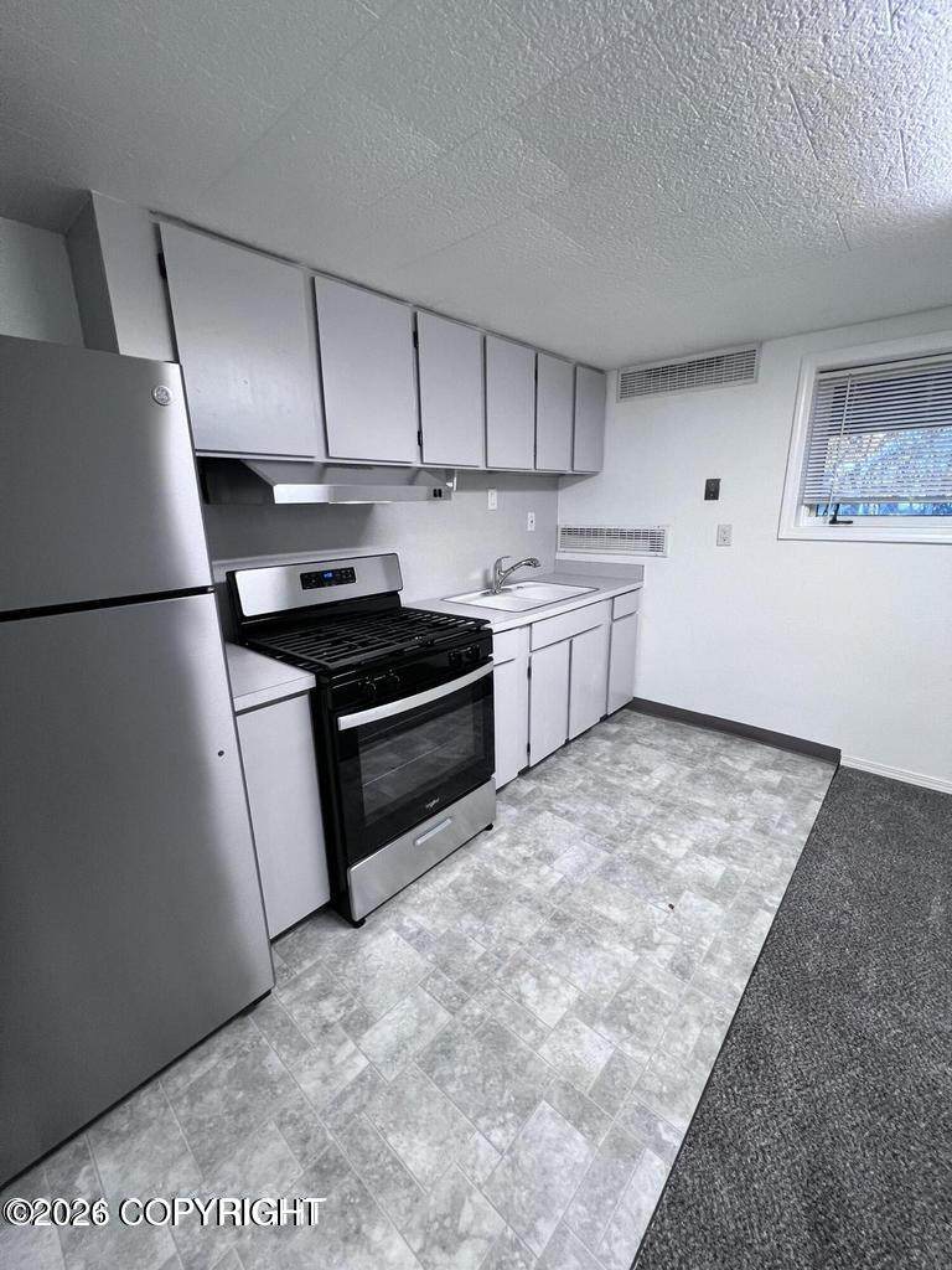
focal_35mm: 13
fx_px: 477
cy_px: 635
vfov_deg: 106.2
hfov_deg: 89.9
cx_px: 476
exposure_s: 1/60
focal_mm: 1.57
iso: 200
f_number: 1.8
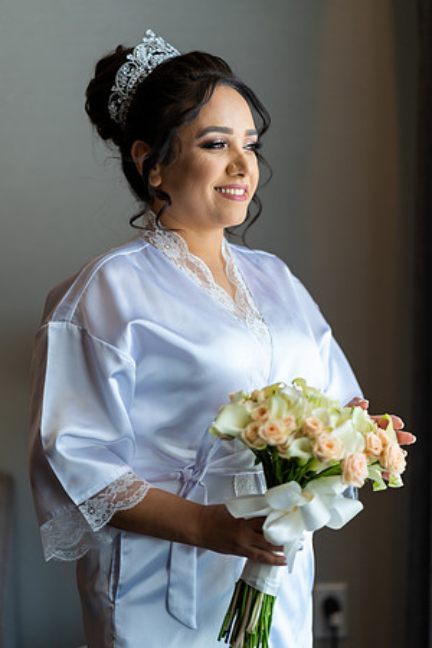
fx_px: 1530
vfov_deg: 23.9
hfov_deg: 16.1
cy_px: 324
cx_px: 216
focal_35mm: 85
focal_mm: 85
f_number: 1.8
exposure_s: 1/160
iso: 200
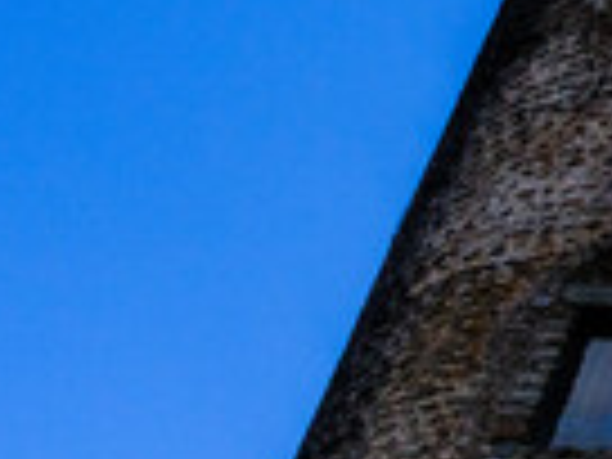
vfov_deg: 7.3
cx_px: 1638
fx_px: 3589
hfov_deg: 8.6
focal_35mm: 203
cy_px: -83
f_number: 11
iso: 400
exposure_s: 1/500
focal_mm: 23
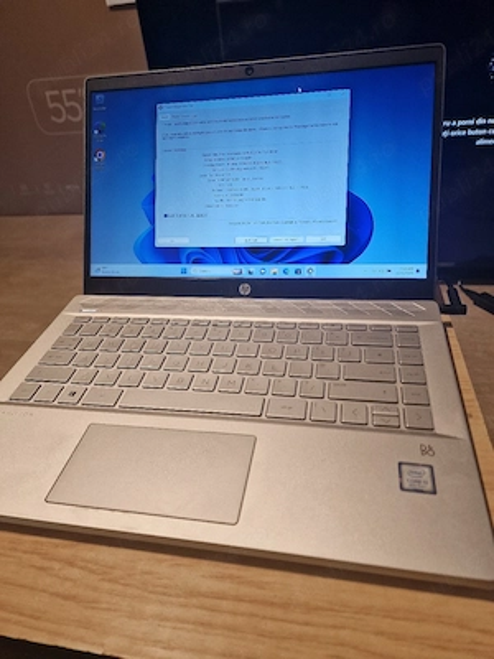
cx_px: 247
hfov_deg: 58.9
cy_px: 330
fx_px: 438
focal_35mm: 23
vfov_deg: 73.9
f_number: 1.8
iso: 125
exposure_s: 1/59.2
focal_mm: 6.4
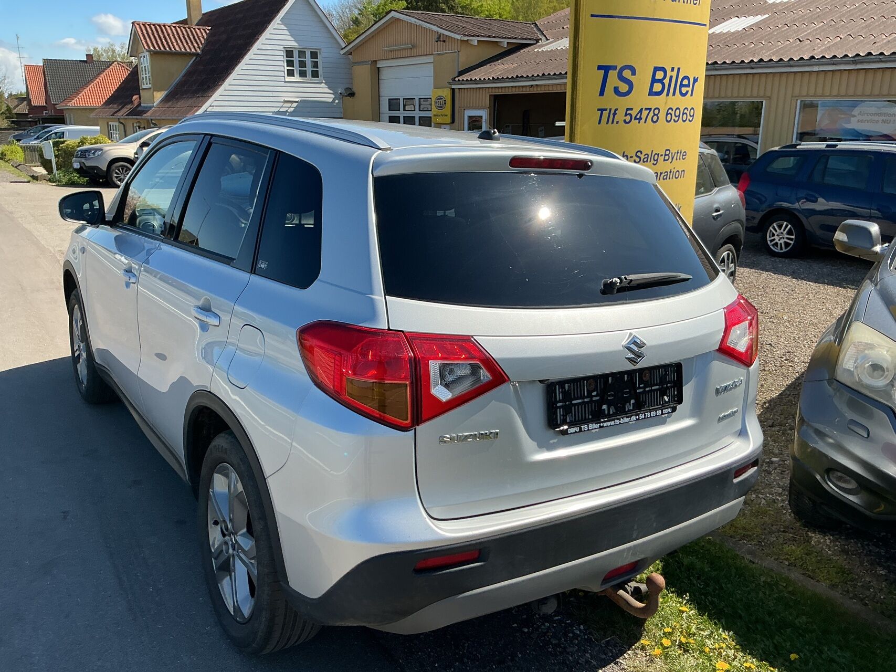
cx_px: 448
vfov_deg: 48.2
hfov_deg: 61.7
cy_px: 336
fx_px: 751
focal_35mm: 29
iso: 25
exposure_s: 1/1195
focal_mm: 3
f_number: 1.8
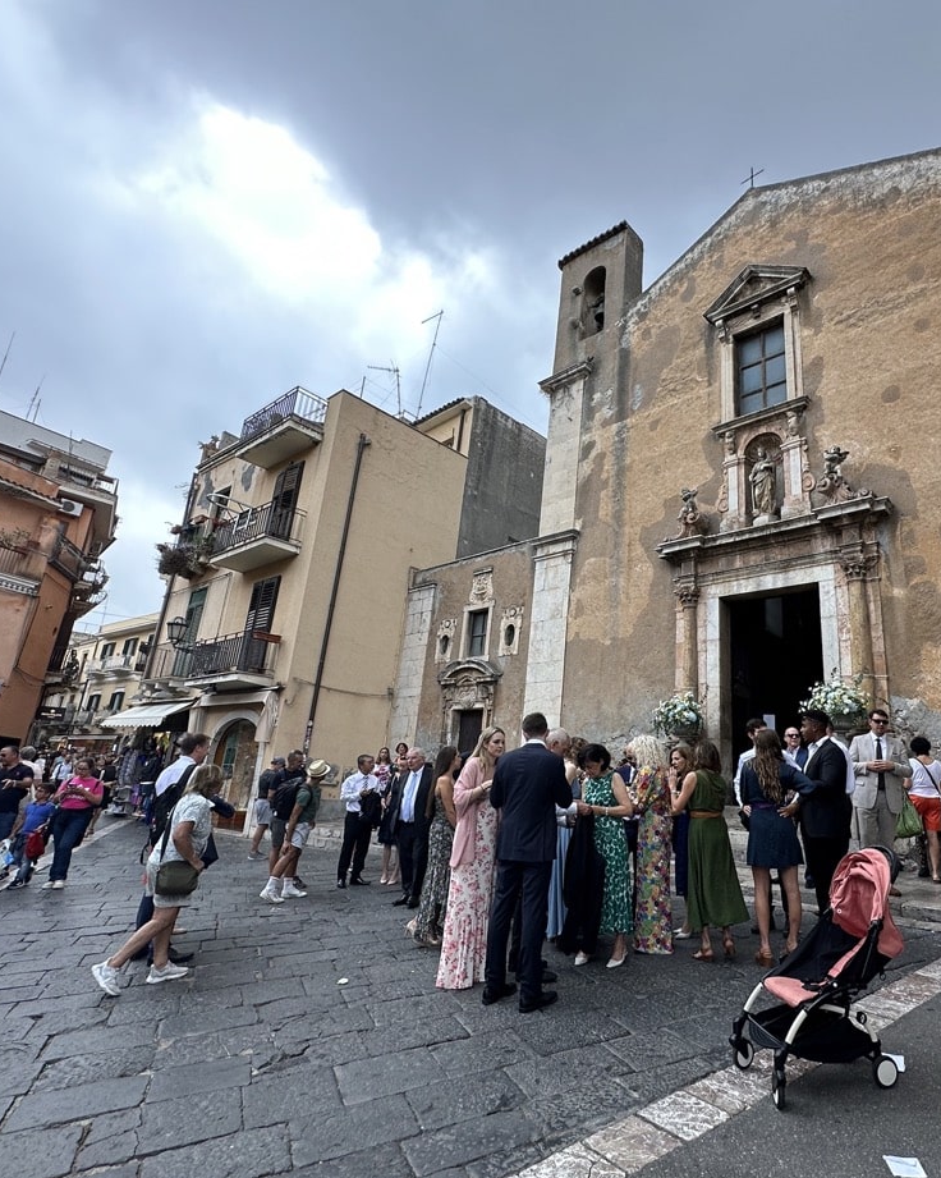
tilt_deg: +17.8
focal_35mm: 19
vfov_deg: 83.3
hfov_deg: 69.5
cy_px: 593
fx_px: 662
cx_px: 596
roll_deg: -3.2
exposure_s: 1/170
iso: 40
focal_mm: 2.22
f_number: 2.2
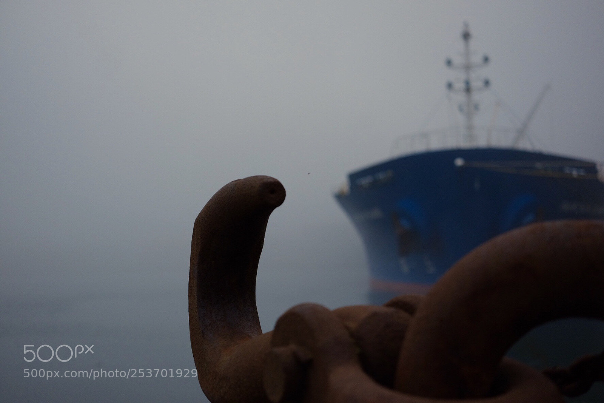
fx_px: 688
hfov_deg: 47.4
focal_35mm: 41
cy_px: 202
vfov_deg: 32.6
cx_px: 302
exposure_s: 1/4000
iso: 640
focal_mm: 27
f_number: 2.8
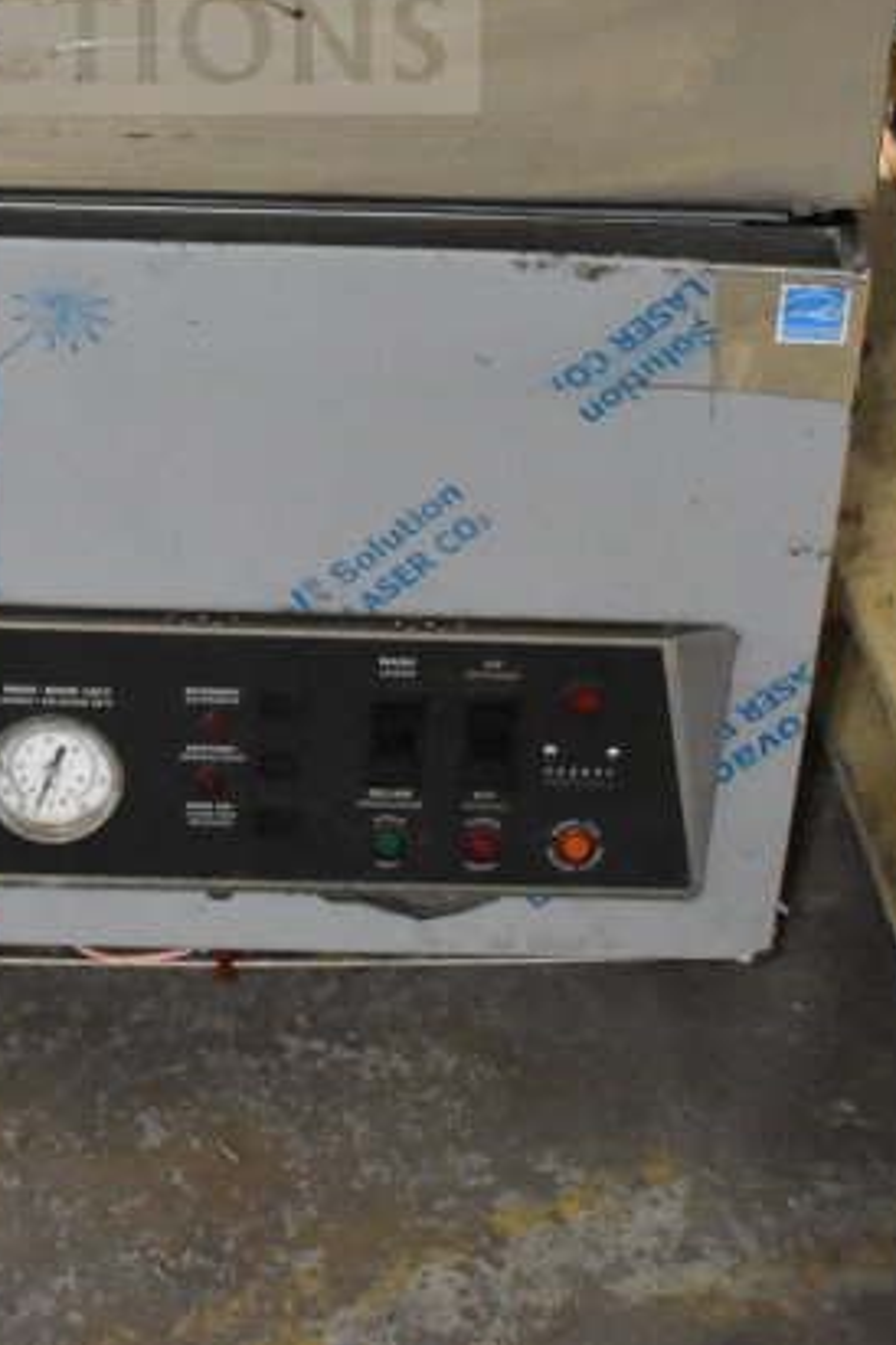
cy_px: -146
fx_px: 3364
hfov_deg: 15.0
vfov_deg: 21.4
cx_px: 111
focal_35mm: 90
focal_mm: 27
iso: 6400
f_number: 7.1
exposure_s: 1/200
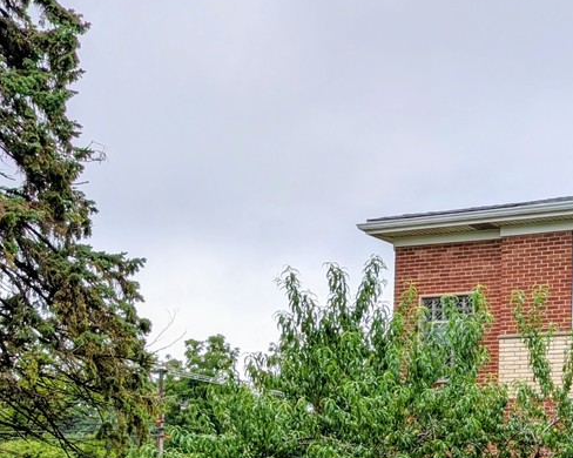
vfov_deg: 21.7
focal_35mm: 69
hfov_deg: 25.9
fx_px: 1170
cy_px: 411
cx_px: 596
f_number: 1.68
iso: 21
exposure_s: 1/255
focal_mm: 6.9
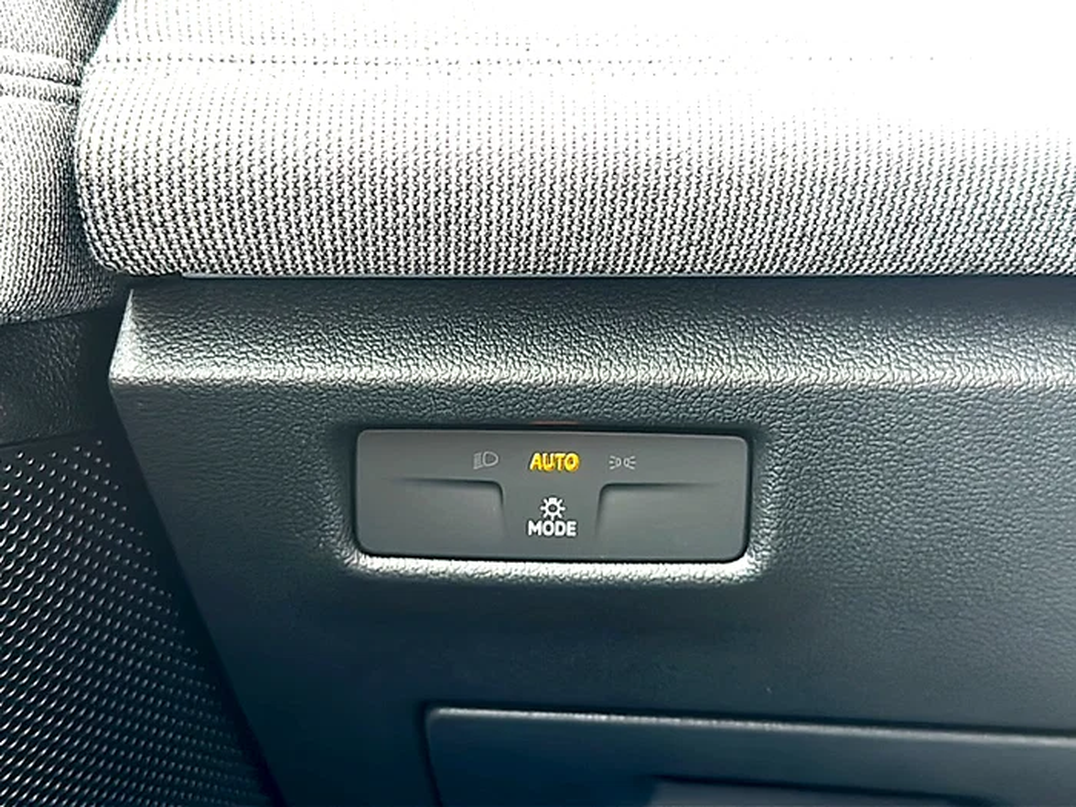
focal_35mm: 35
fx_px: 1088
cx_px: 538
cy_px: 404
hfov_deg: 52.6
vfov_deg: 40.7
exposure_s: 1/100
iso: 80
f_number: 1.78
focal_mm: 6.86
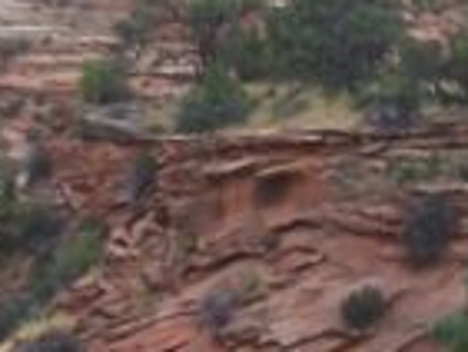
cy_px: 76
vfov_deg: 6.0
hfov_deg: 8.0
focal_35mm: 247
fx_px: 3342
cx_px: 30
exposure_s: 1/90
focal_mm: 5.6
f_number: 2.7
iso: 80
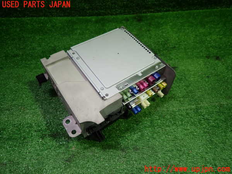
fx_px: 168
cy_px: 87
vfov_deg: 54.9
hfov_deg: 69.4
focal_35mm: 25
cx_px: 116
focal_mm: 4.5
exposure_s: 1/60
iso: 125
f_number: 2
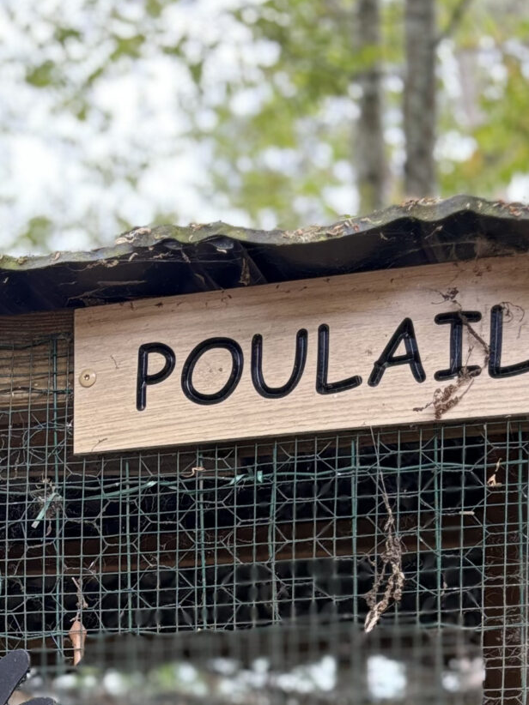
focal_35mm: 81
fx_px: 1651
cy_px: 827
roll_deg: +0.8
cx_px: -48
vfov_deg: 22.4
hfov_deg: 17.6
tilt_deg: -1.8
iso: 100
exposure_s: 1/240
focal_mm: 5.96
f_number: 1.6
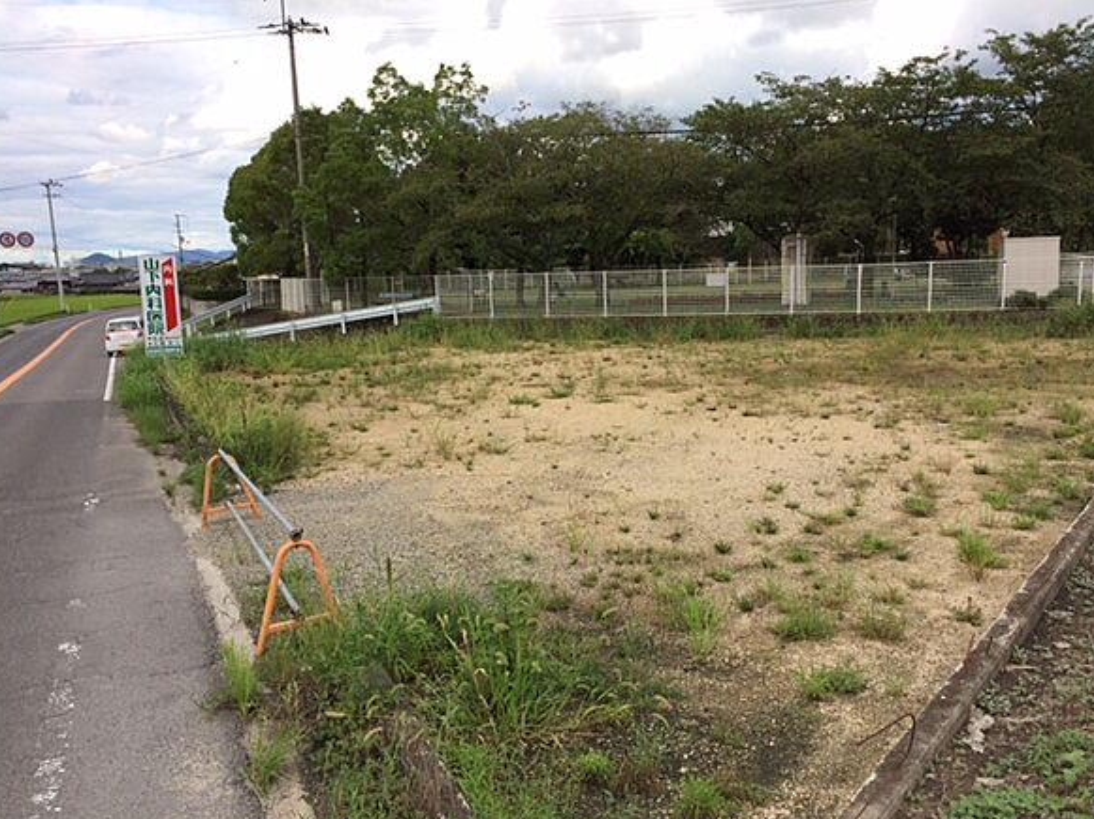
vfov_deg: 45.4
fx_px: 979
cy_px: 422
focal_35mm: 31
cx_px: 555
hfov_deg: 58.4
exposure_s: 1/1080
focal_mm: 4.12
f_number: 2.2
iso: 50
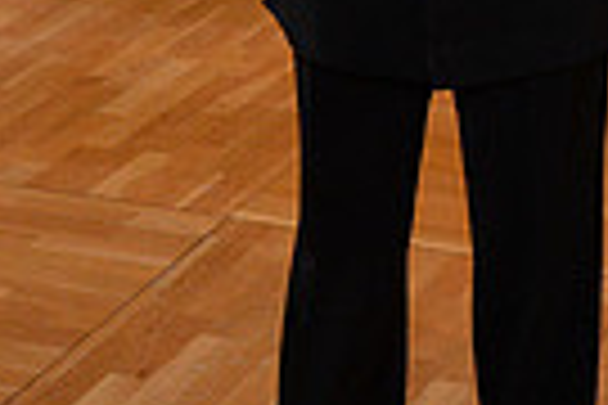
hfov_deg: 15.0
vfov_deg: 9.6
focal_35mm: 137
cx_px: 329
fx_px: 2314
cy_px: -281
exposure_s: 1/250
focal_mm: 32
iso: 2000
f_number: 7.1
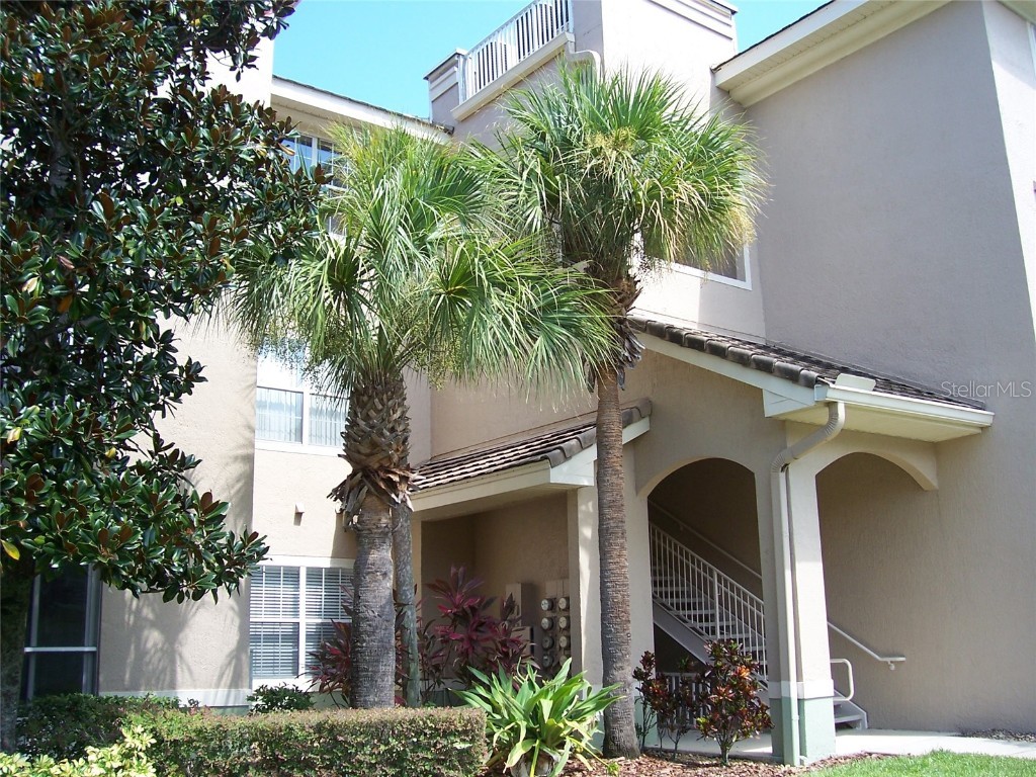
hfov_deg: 54.0
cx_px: 518
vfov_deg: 41.8
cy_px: 388
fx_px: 1018
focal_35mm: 34
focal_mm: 5.6
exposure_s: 1/350
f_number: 2.7
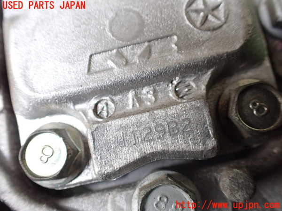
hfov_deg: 60.0
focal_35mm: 30
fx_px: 244
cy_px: 106
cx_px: 141
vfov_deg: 46.8
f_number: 2.3
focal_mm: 5.4
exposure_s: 1/100
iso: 800
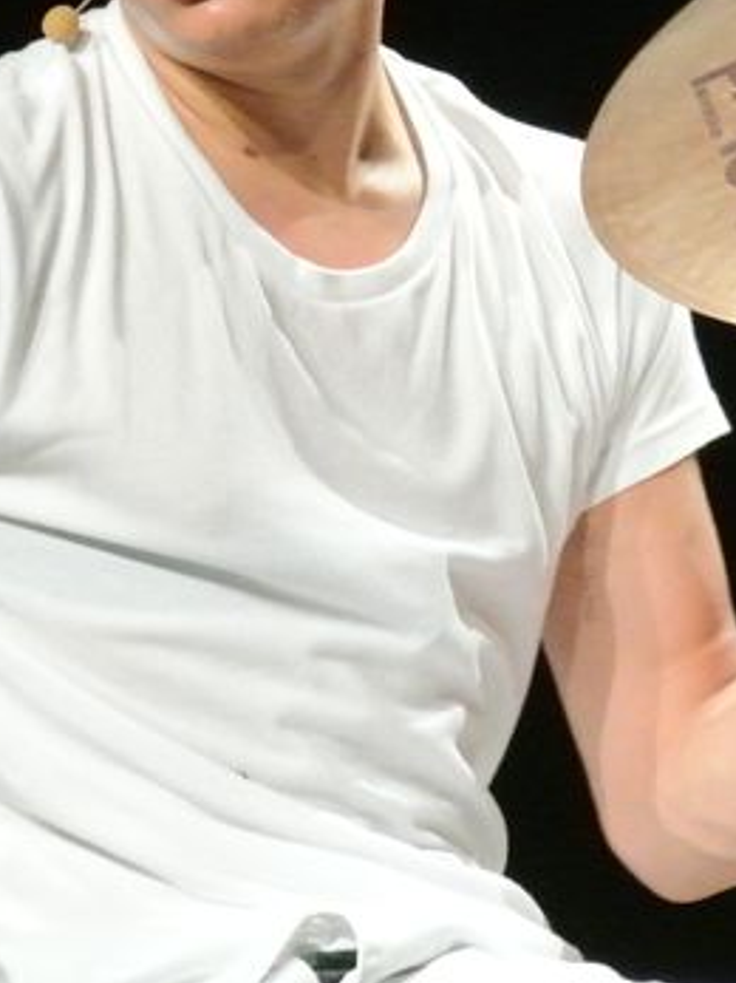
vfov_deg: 3.8
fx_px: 14666
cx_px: 544
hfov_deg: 2.9
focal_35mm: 517
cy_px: 245
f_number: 7.1
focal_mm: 86.5
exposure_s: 1/100
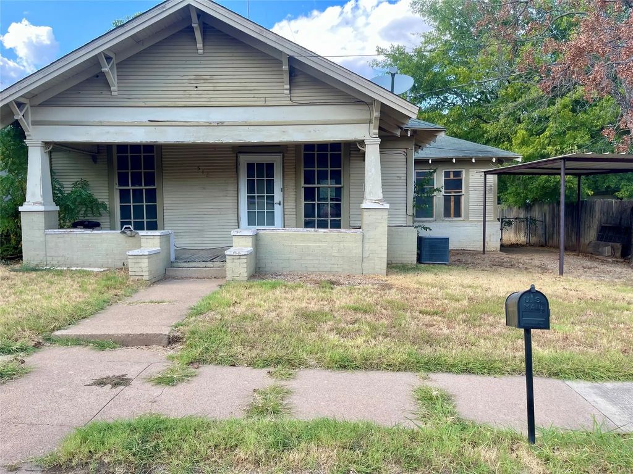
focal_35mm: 25
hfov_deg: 69.4
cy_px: 237
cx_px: 316
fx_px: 457
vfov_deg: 54.9
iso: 32
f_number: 1.6
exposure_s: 1/476
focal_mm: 5.1
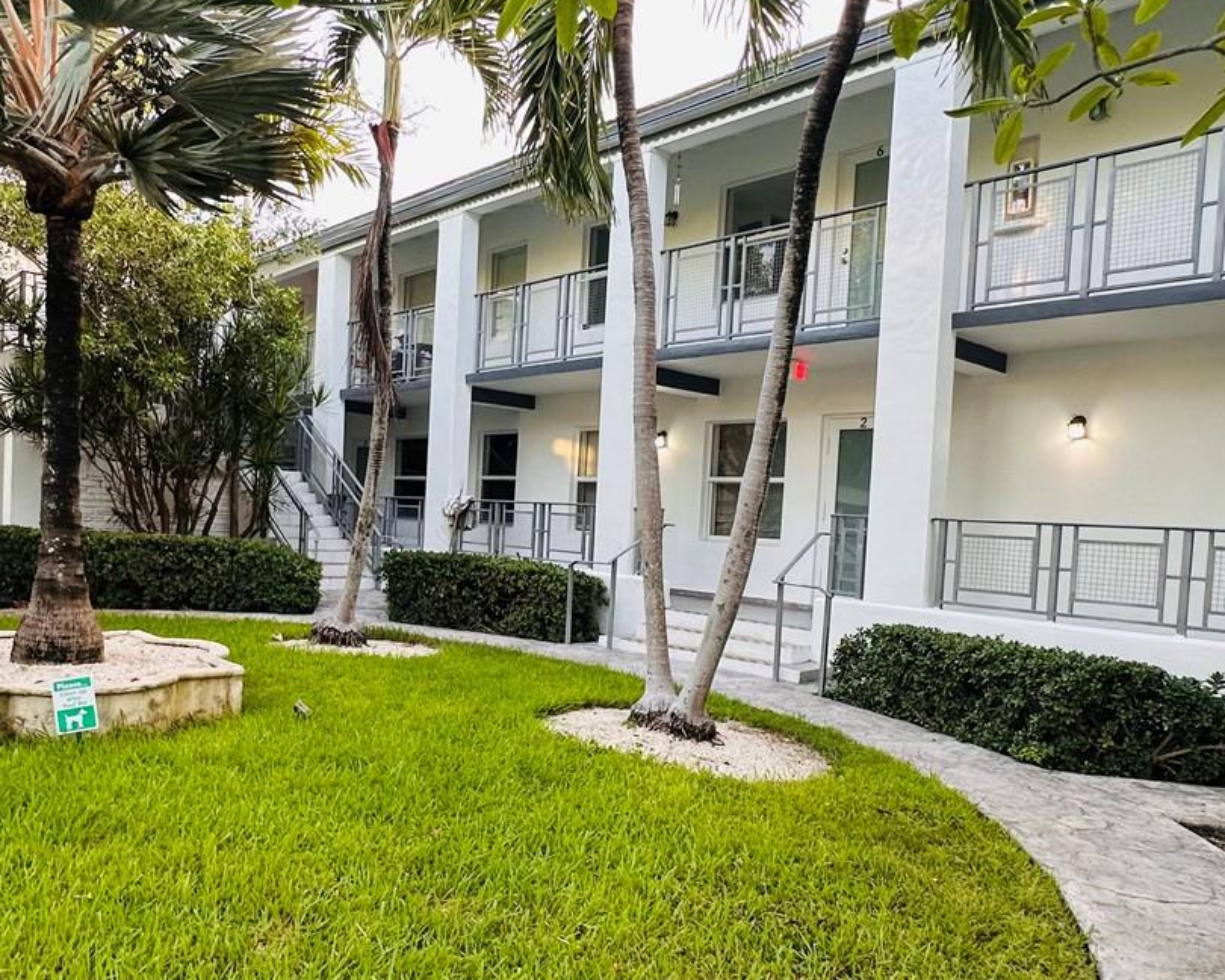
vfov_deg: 53.0
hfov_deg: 63.8
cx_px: 532
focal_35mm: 27
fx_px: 979
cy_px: 549
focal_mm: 2.22
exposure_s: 1/99
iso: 100
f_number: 2.2
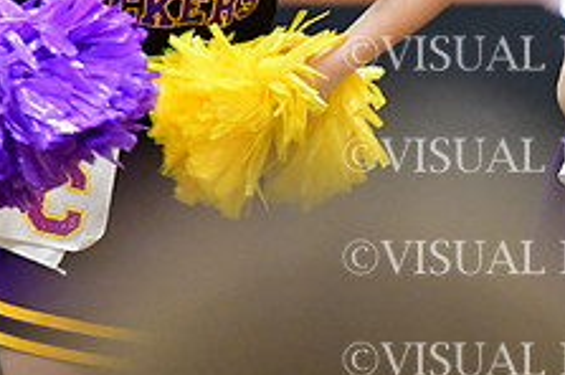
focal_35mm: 722
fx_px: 11315
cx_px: 709
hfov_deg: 2.9
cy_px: -100
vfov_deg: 1.9
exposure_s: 1/500
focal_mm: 185
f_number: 3.5
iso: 5000
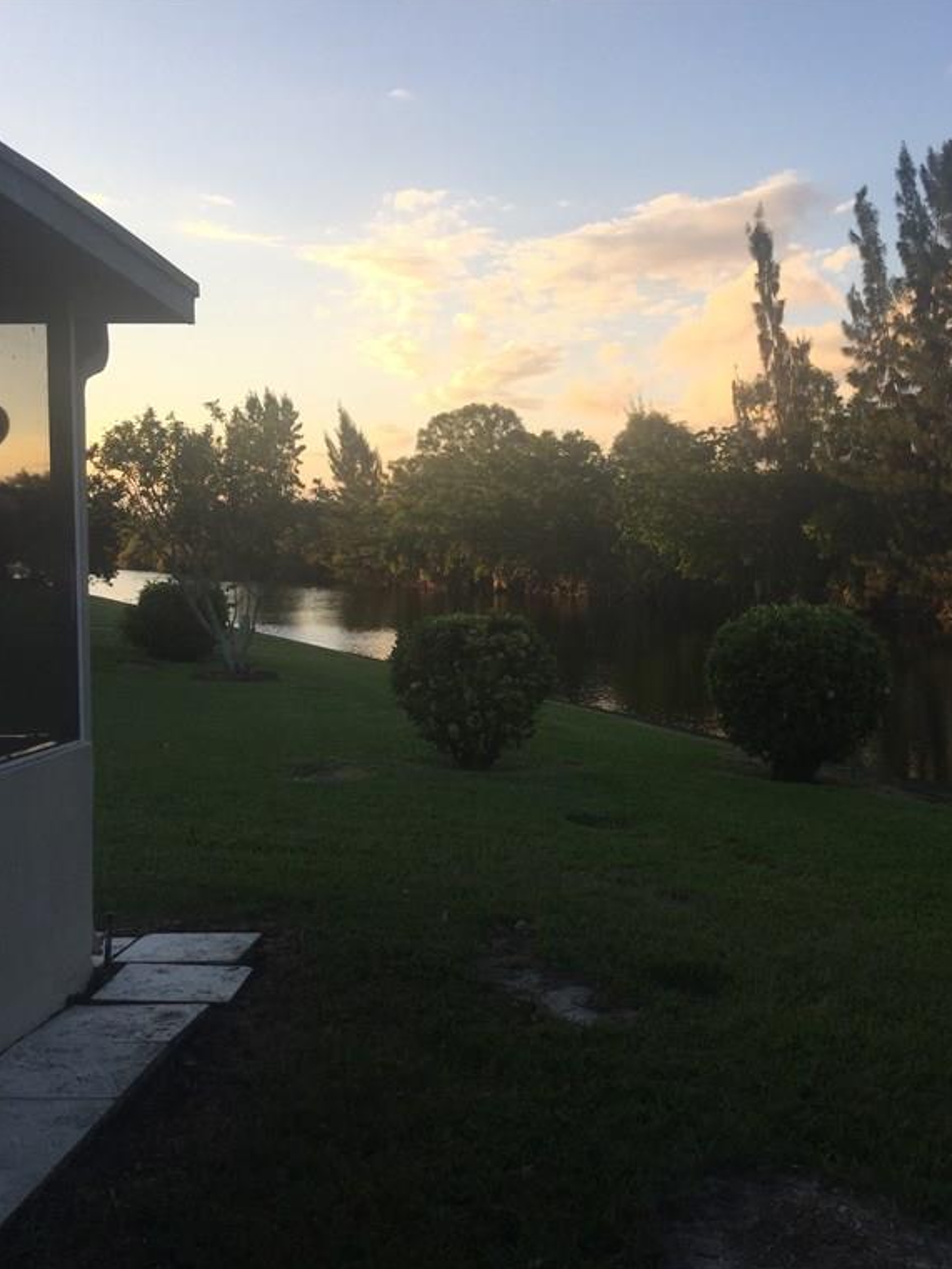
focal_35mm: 39
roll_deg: -0.4
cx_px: 690
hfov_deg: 36.1
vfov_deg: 47.9
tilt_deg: -2.3
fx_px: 1430
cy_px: 634
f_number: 2.2
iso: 32
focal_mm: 4.15
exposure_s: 1/670
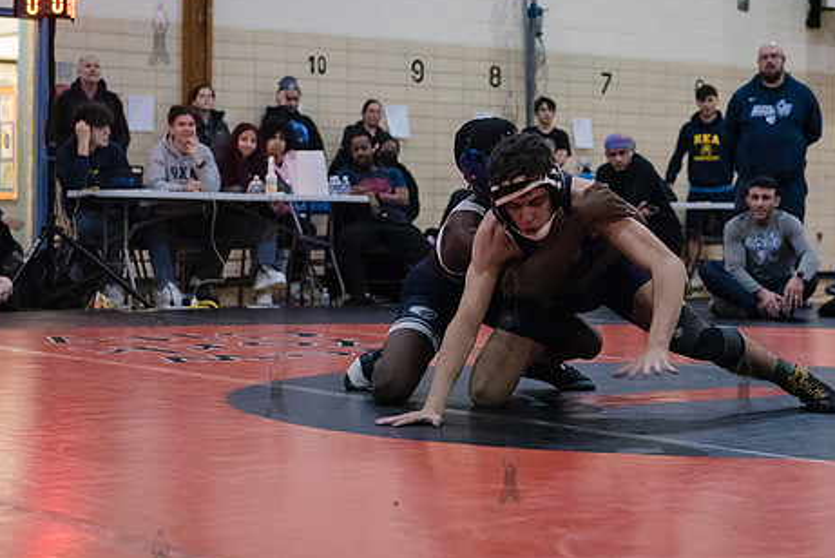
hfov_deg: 24.7
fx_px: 1903
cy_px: 296
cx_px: 509
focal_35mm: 82
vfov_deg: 16.7
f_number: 3.2
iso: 8000
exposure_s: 1/400
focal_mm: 56
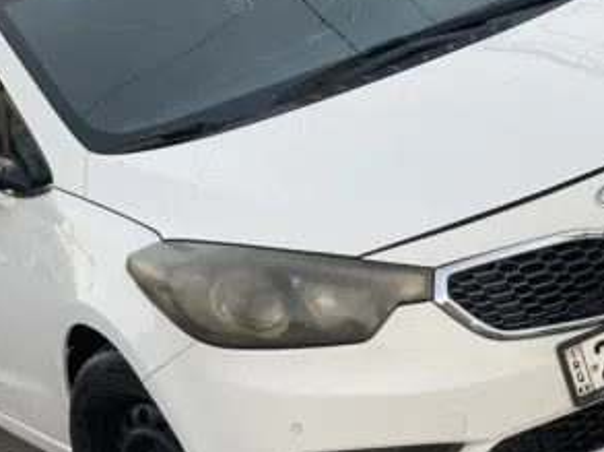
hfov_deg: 14.1
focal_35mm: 140
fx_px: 2440
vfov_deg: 10.6
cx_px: 355
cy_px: 233
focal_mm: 7.5
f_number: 2.2
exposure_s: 1/121
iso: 125
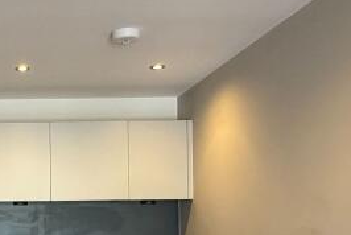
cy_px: 207
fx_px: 547
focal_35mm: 56
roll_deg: +0.1
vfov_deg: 23.7
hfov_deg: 33.2
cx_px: 16
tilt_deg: +0.6
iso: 200
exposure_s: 1/50
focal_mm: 2.22
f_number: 2.2
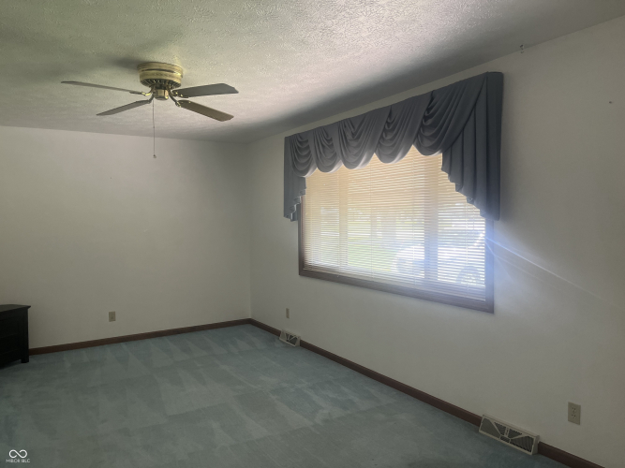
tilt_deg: -1.2
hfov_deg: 67.3
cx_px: 312
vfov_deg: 53.0
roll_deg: +0.1
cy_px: 234
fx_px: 469
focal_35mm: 26
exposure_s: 1/106
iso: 125
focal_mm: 5.1
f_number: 1.6
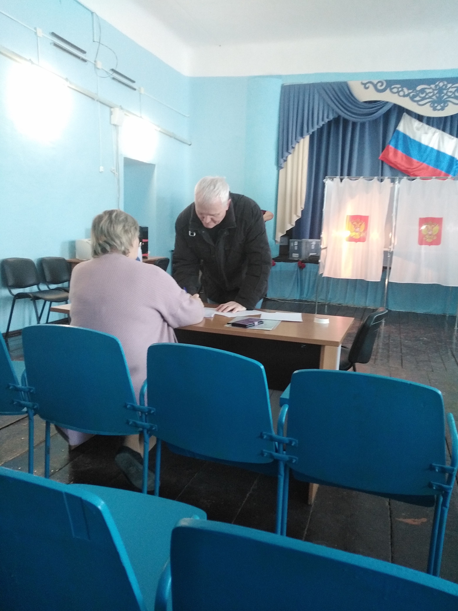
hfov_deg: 53.1
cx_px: 229
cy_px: 306
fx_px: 459
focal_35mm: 26
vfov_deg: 67.3
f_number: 1.8
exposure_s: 1/20
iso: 456
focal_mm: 3.62
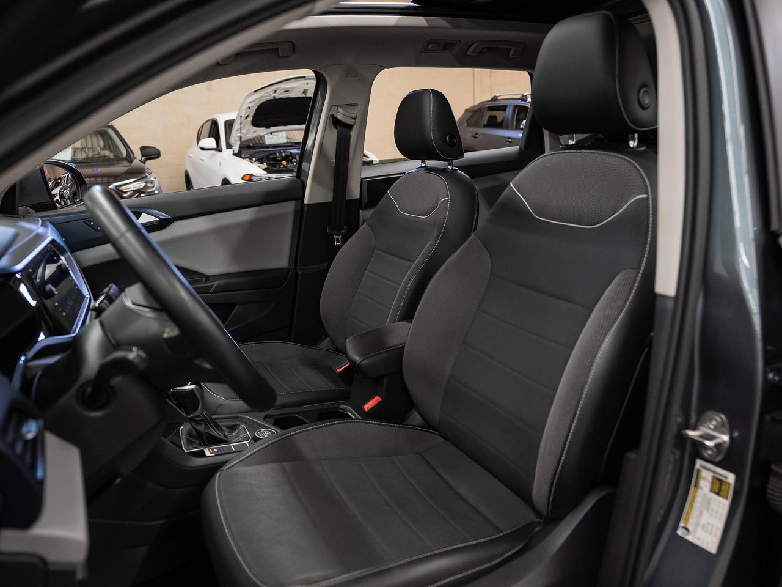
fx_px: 586
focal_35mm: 26
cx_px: 391
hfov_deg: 67.4
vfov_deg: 53.1
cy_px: 294
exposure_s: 1/50
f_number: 3.5
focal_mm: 24
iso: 640
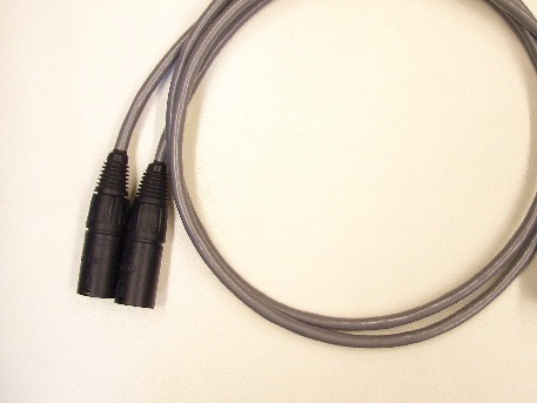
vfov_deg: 29.5
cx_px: 364
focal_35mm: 49
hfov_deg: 38.4
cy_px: 134
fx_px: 760
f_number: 2.6
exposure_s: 1/20
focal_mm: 5.8
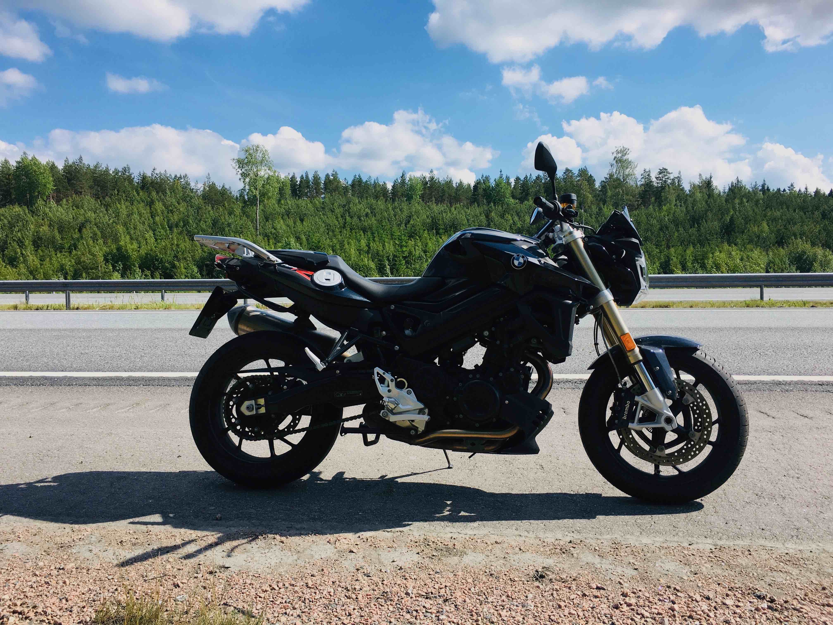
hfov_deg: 61.7
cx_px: 416
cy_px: 312
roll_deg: +1.7
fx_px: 698
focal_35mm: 29
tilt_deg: -3.1
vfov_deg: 48.2
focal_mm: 4.15
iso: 25
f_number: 2.2
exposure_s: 1/1570
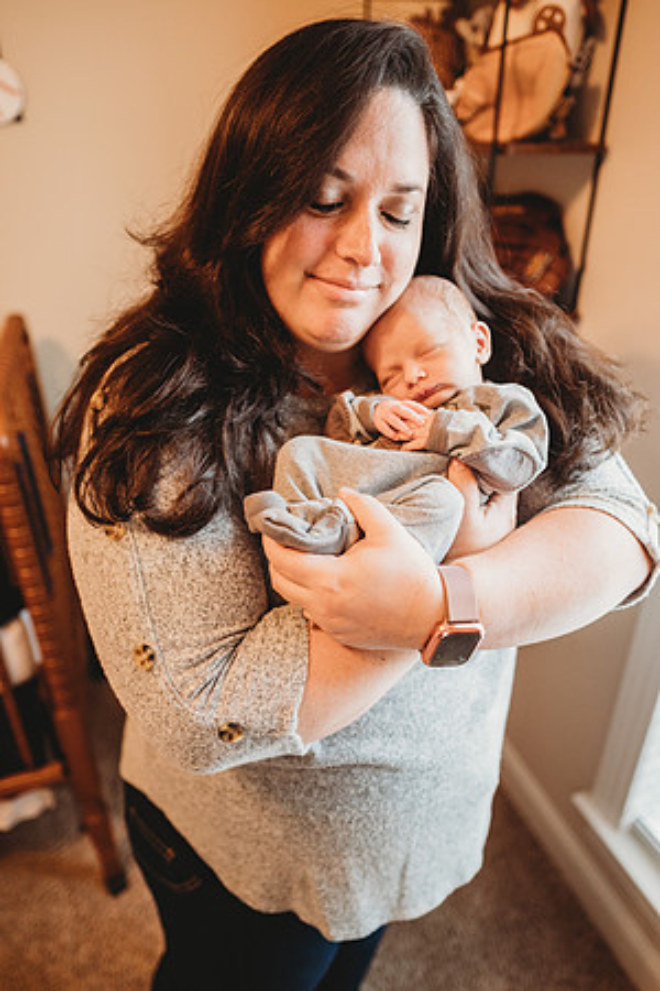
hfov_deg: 53.1
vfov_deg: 73.7
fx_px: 660
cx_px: 330
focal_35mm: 24
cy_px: 496
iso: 500
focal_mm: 24
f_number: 2.2
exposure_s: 1/160
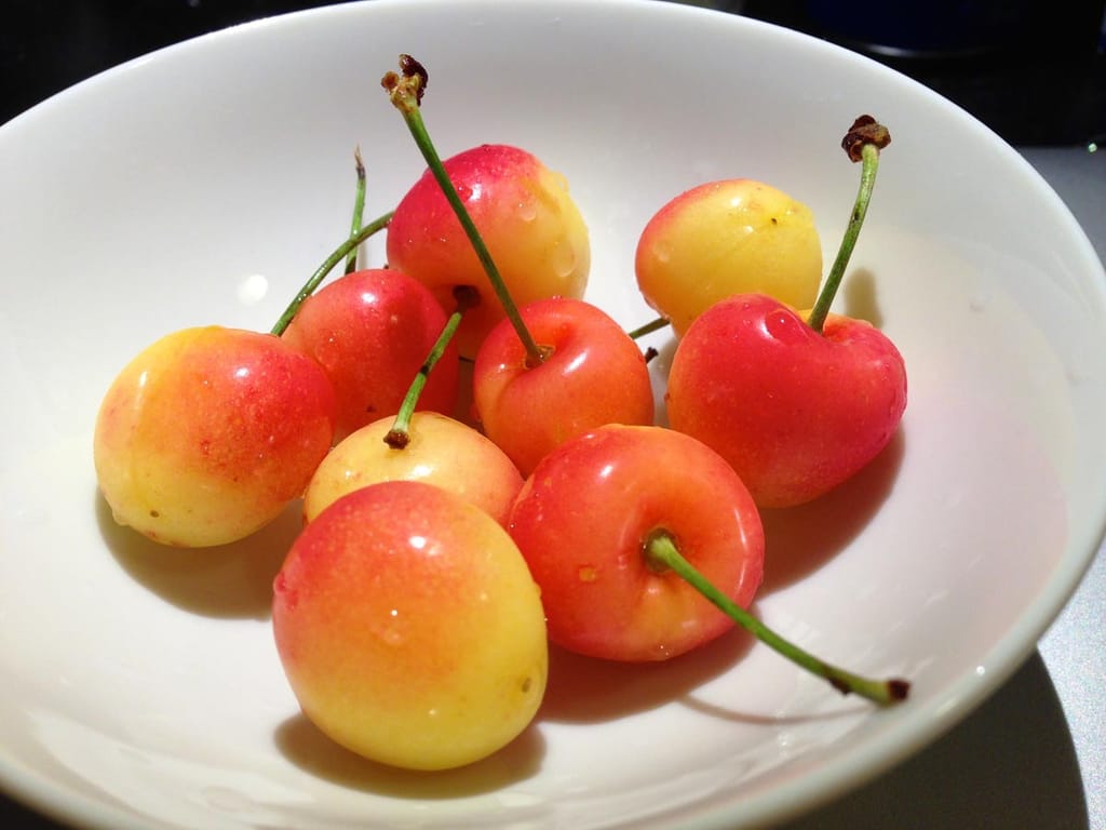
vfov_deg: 42.9
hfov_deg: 55.4
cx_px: 553
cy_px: 415
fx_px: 1054
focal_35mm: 33
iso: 50
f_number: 2.4
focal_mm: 4.13
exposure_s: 1/30
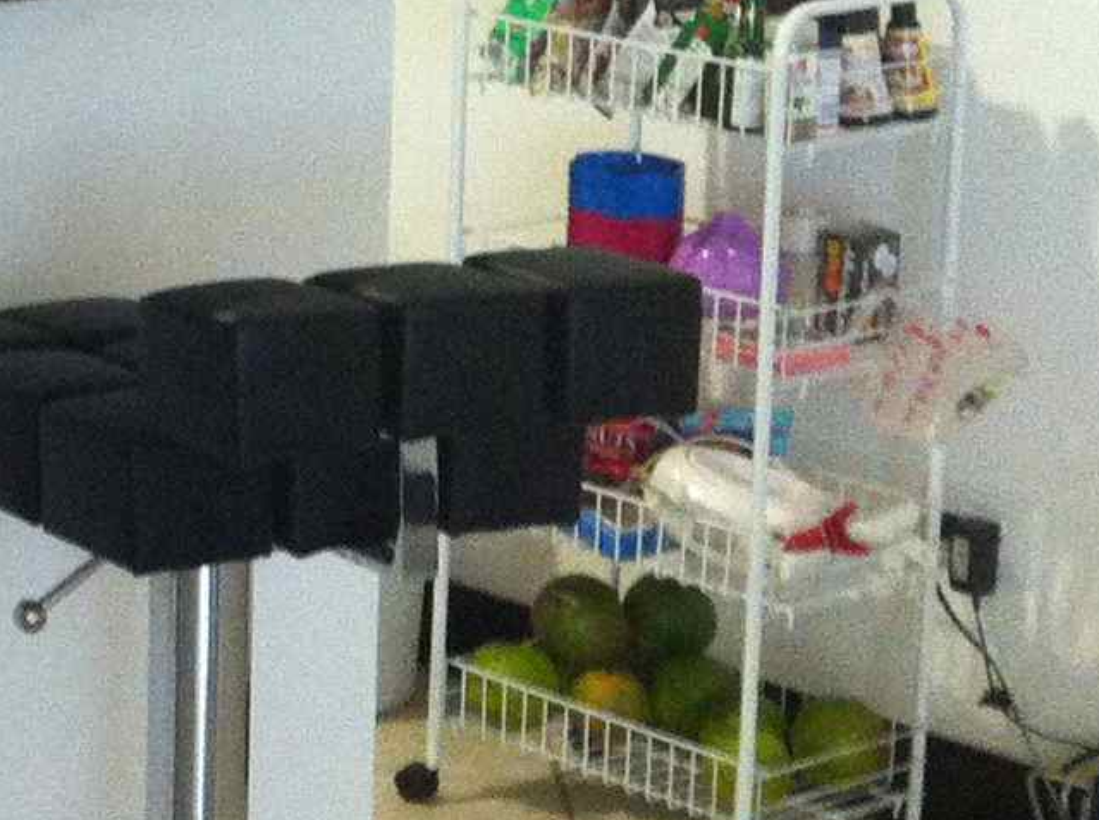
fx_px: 4501
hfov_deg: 12.6
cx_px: -912
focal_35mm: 142
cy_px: -220
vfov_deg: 10.2
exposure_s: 1/15
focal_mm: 3.85
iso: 200
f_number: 2.8
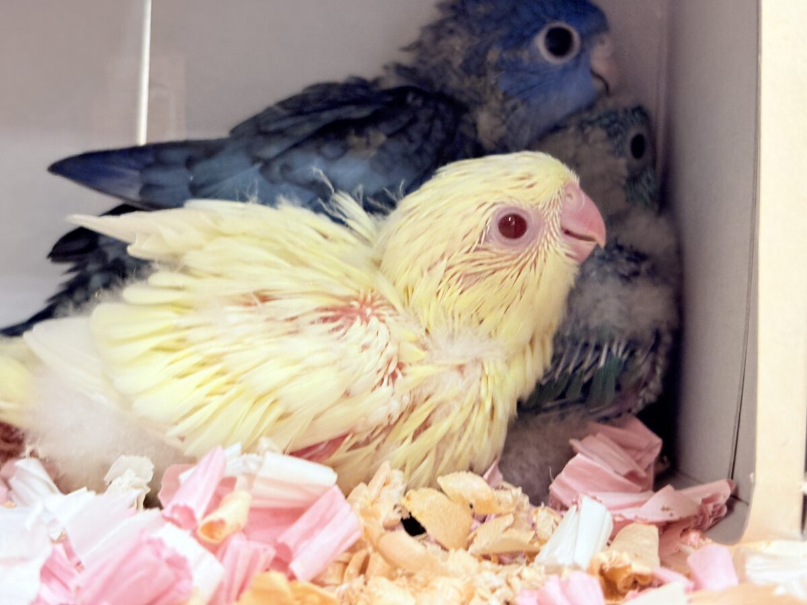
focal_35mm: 52
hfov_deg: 36.8
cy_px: 302
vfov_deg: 28.0
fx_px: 1212
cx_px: 404
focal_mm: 5.96
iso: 125
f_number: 1.6
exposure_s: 1/50
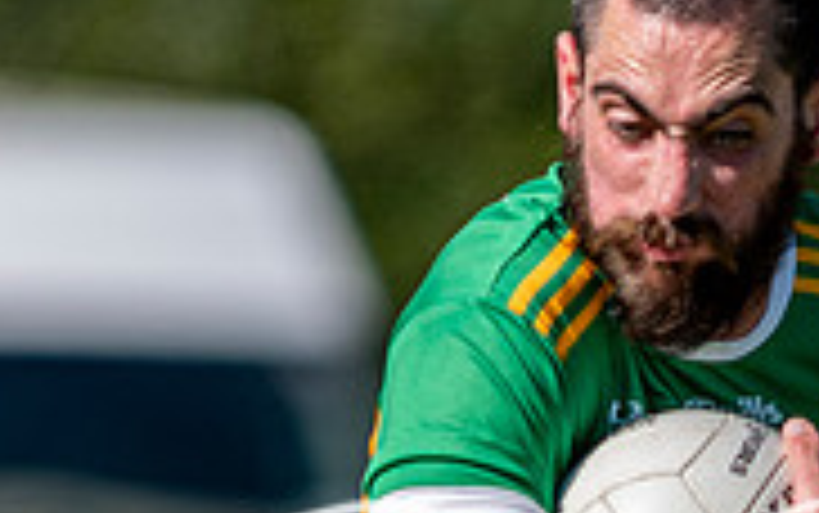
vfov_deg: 0.7
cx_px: 734
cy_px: 633
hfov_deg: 1.1
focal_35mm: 1920
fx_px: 42882
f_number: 2.8
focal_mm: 300
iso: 110
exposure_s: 1/2500
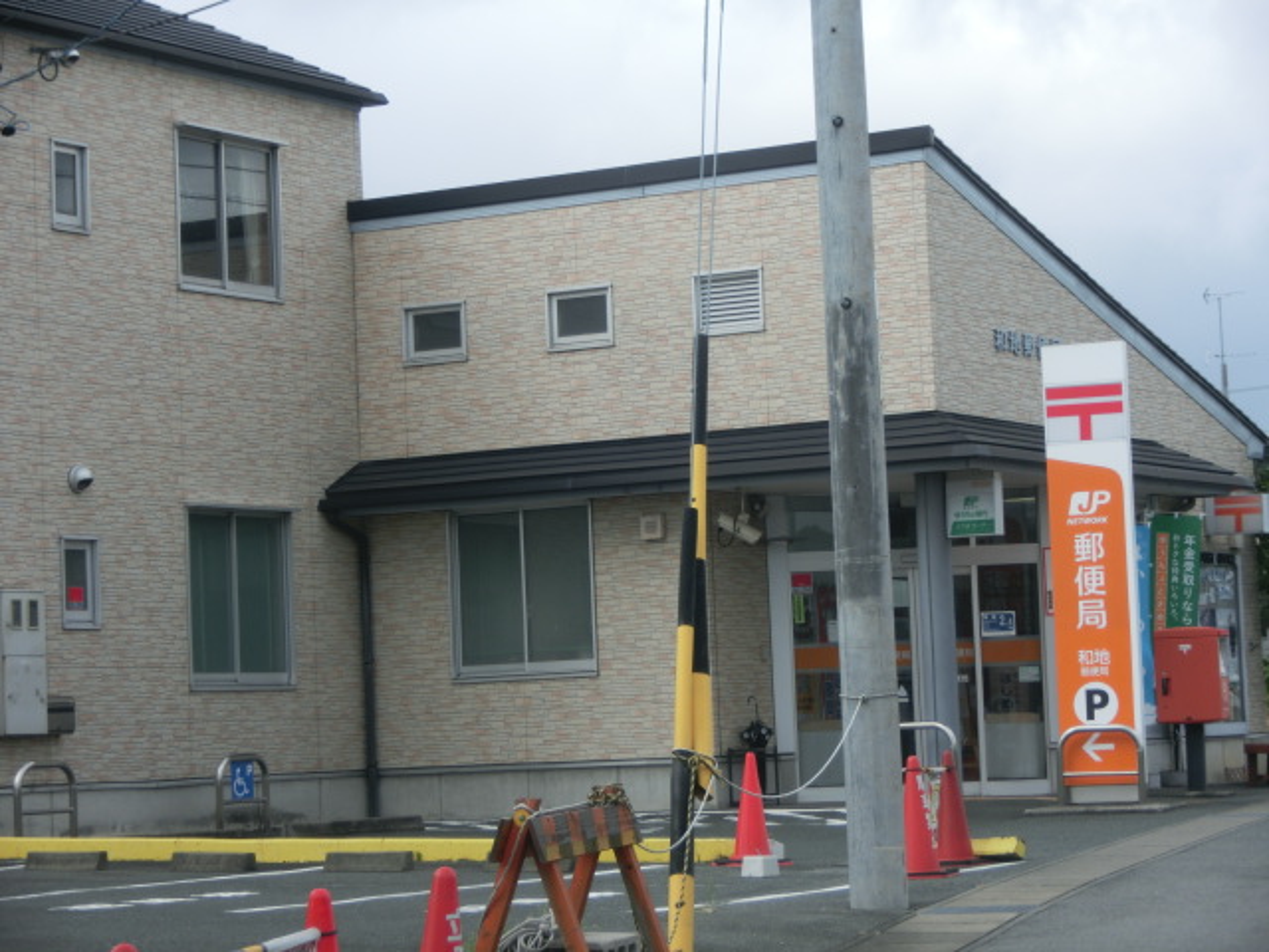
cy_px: 476
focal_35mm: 100
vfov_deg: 14.8
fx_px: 3666
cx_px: 634
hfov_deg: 19.6
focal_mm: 17.45
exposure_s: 1/200
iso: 80
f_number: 5.2
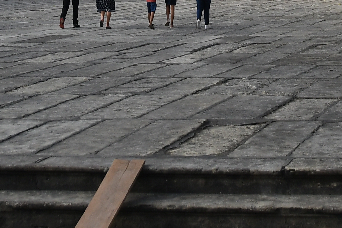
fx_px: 1254
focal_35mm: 132
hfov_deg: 15.5
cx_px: 233
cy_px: -175
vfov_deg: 9.9
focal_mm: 22
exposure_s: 1/2000
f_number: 5
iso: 250
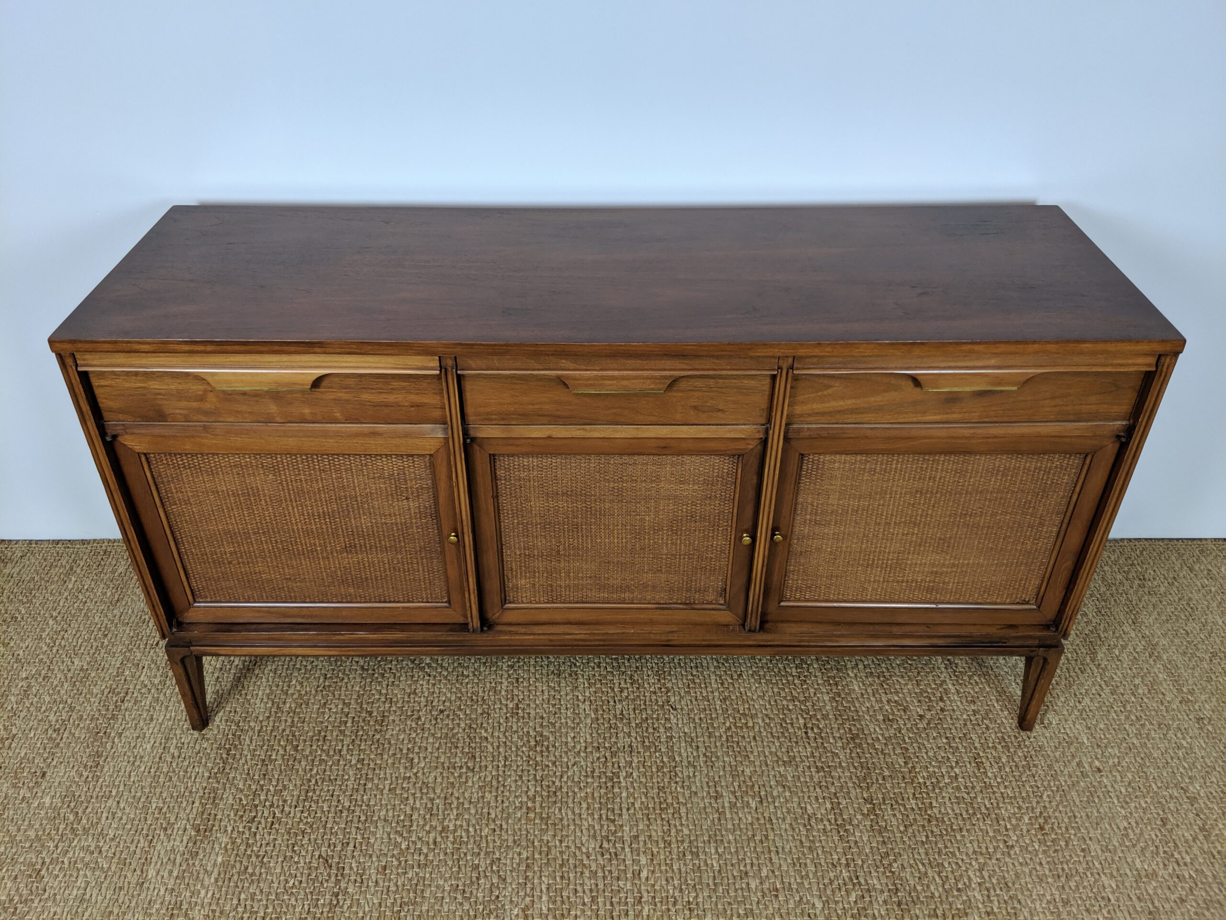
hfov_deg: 65.3
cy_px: 460
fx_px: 956
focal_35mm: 27
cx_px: 613
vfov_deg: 51.4
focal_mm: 4.44
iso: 263
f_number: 1.8
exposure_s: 1/59.9
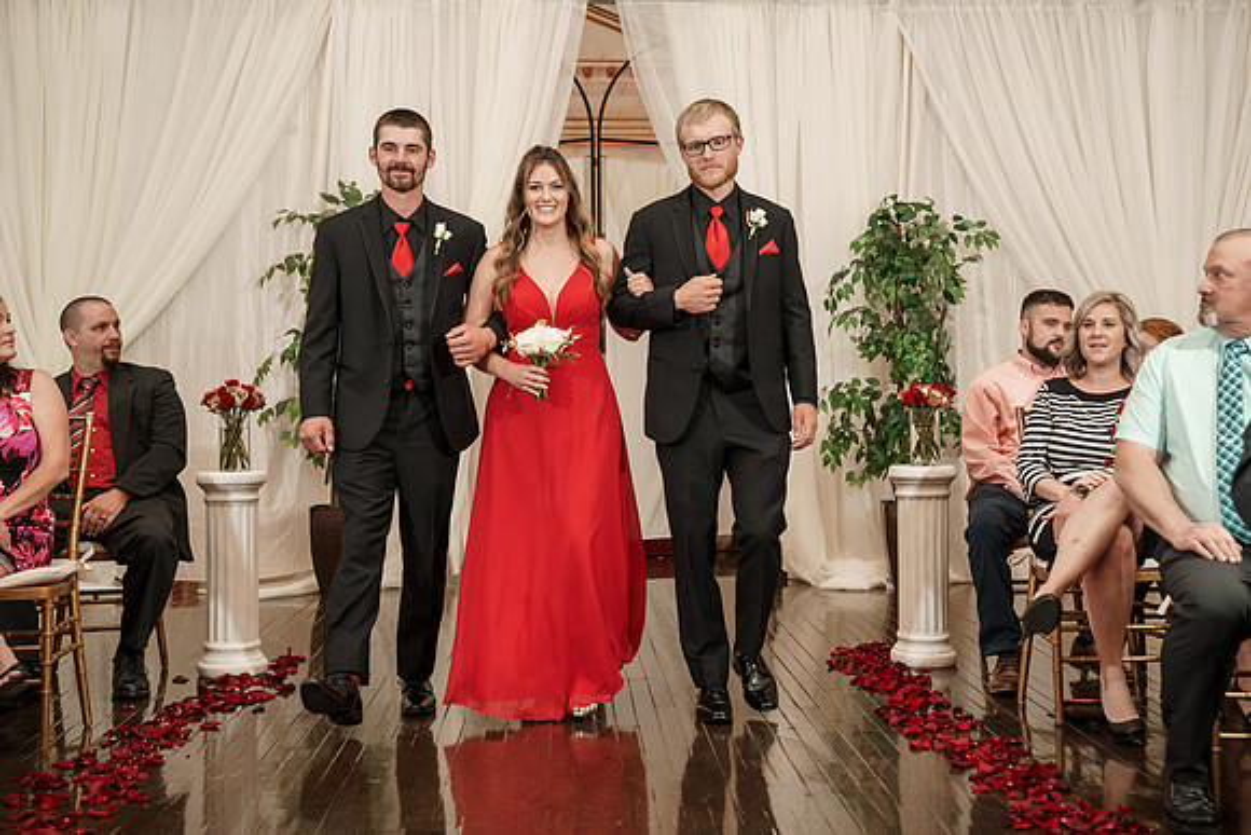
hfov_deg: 40.2
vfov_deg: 27.5
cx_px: 661
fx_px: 1708
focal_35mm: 49
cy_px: 399
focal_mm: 46
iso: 2000
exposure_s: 1/160
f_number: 4
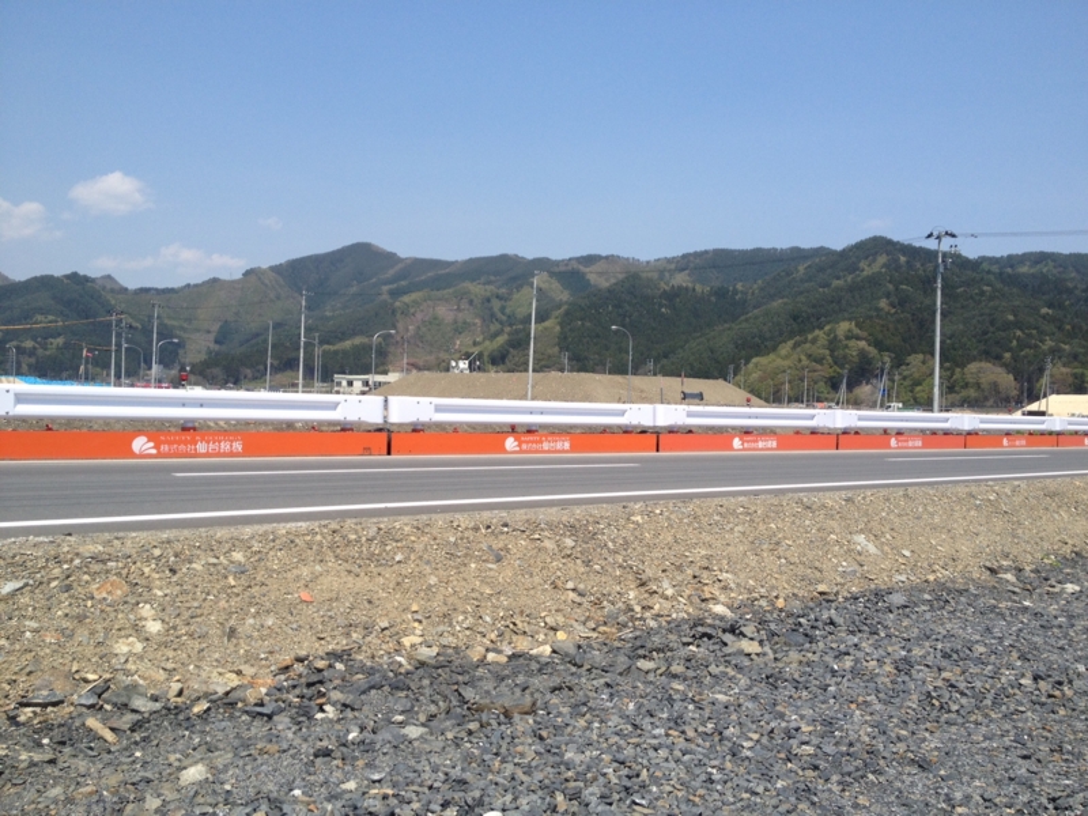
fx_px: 1100
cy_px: 408
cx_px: 544
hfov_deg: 52.6
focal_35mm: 35
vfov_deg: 40.7
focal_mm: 4.28
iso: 50
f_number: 2.4
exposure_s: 1/1783
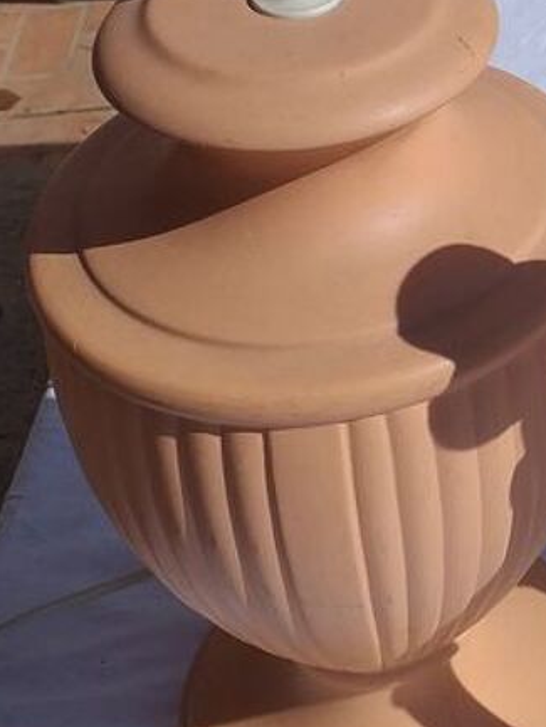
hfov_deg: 17.0
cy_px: 115
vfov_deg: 23.9
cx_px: 780
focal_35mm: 80
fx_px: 1682
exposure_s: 1/4456
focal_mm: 3.6
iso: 40
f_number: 1.9
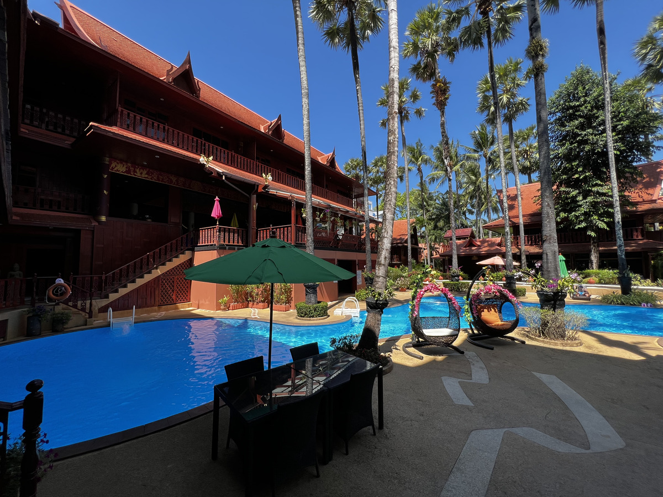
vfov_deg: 89.9
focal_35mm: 13
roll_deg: +1.2
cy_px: 248
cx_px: 332
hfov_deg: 106.2
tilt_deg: +3.2
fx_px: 249
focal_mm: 1.57
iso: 32
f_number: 1.8
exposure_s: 1/657
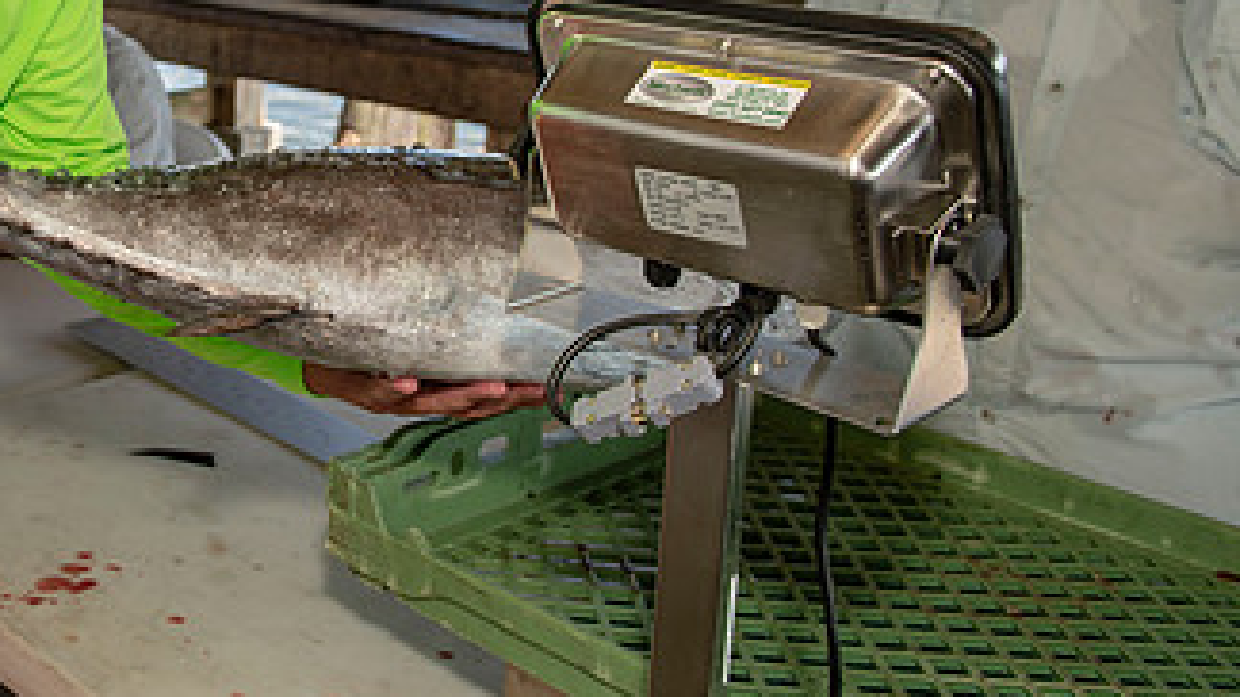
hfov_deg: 42.2
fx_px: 1479
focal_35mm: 45
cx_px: 153
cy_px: 123
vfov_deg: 25.9
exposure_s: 1/250
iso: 200
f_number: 5
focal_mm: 24
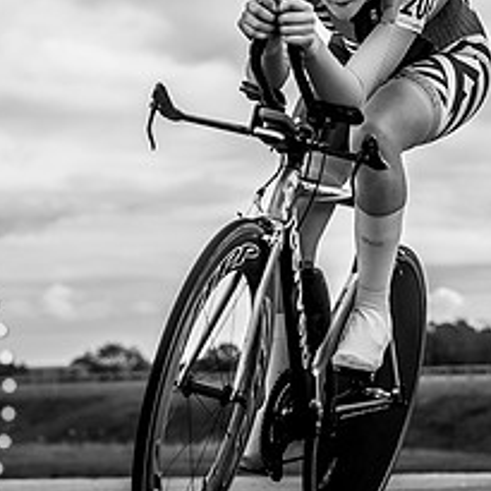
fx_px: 3370
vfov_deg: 8.3
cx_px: 379
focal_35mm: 210
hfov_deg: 8.3
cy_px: 243
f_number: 3.5
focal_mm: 62
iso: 100
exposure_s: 1/1000
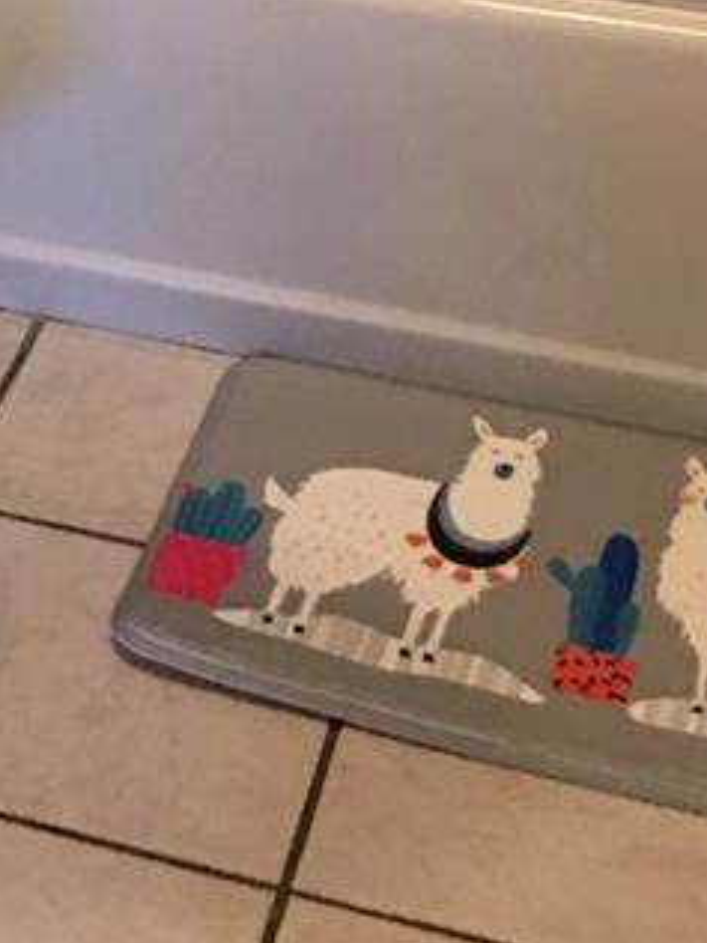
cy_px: -603
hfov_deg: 12.5
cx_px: -480
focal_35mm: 110
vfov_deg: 15.9
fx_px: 2996
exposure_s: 1/15
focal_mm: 4.15
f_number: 2.2
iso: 80
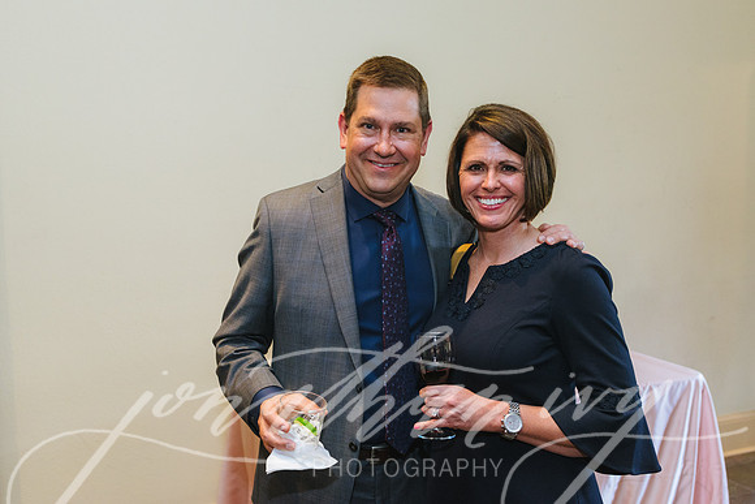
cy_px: 244
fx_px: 756
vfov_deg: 36.8
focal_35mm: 36
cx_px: 366
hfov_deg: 53.1
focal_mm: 35
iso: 1600
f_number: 4
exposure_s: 1/160
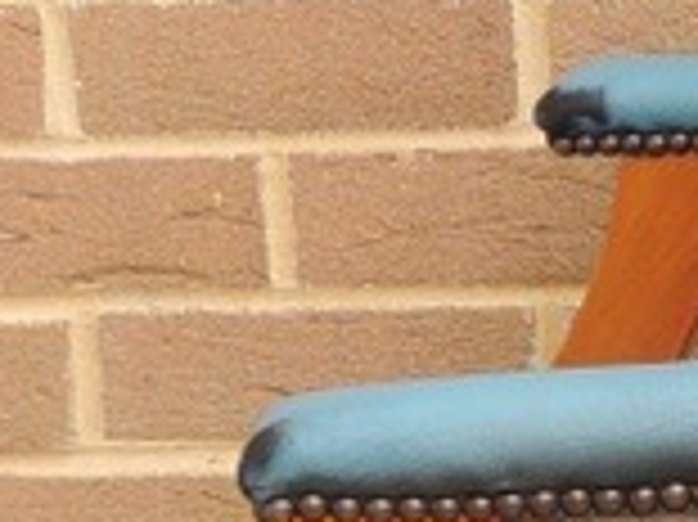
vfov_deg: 6.8
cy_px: 572
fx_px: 4392
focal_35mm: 218
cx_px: 1018
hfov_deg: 8.9
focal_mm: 5.8
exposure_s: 1/100
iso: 100
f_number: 3.2
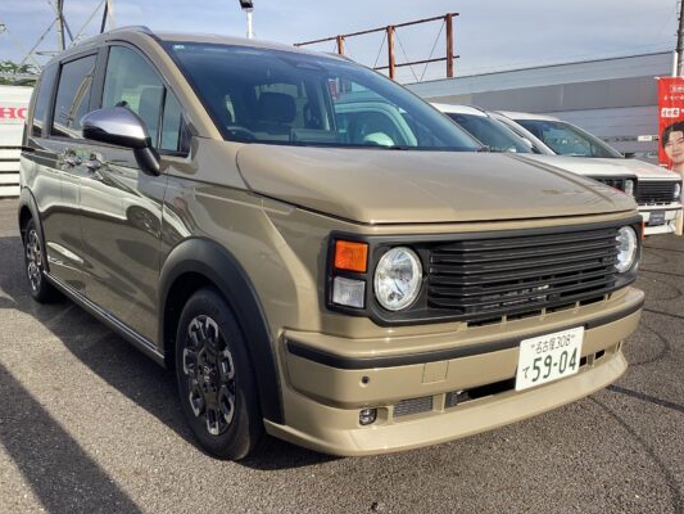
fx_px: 632
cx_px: 341
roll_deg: +1.1
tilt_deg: -8.9
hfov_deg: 56.8
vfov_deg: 44.2
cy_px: 258
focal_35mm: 32
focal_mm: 3.3
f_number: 2.4
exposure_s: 1/799
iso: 25
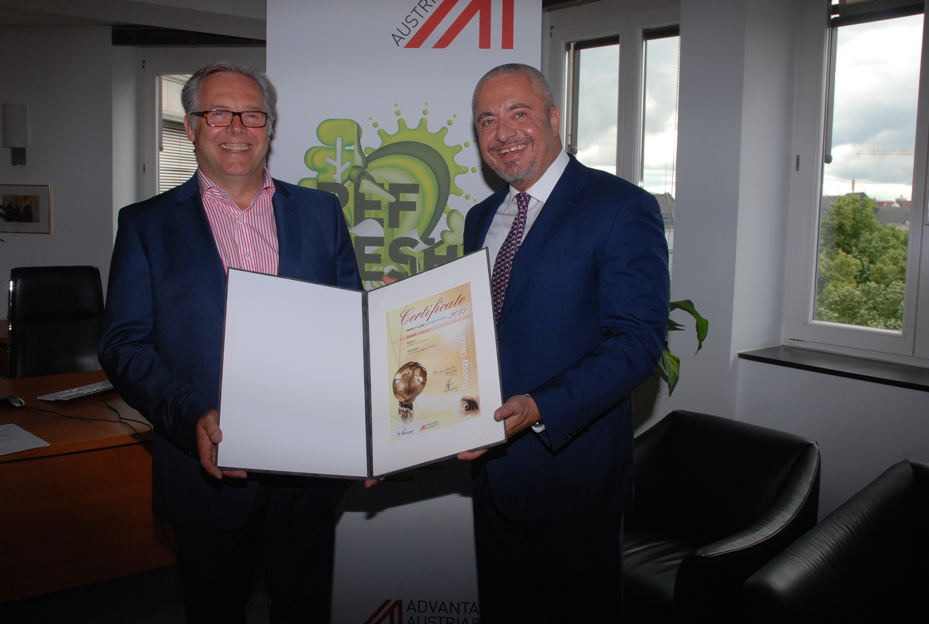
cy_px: 288
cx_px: 449
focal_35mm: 30
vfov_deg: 43.8
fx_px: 776
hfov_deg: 61.8
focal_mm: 18
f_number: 8
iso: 320
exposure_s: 1/125
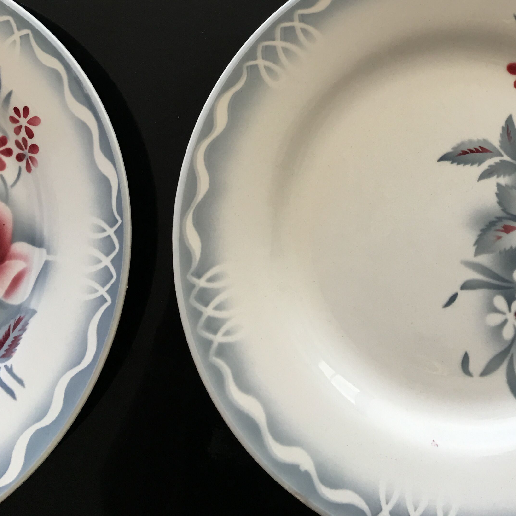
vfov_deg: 33.3
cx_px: 348
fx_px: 810
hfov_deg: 35.0
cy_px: 42
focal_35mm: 48
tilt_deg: -81.5
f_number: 2.2
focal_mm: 4.15
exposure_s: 1/17
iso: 32
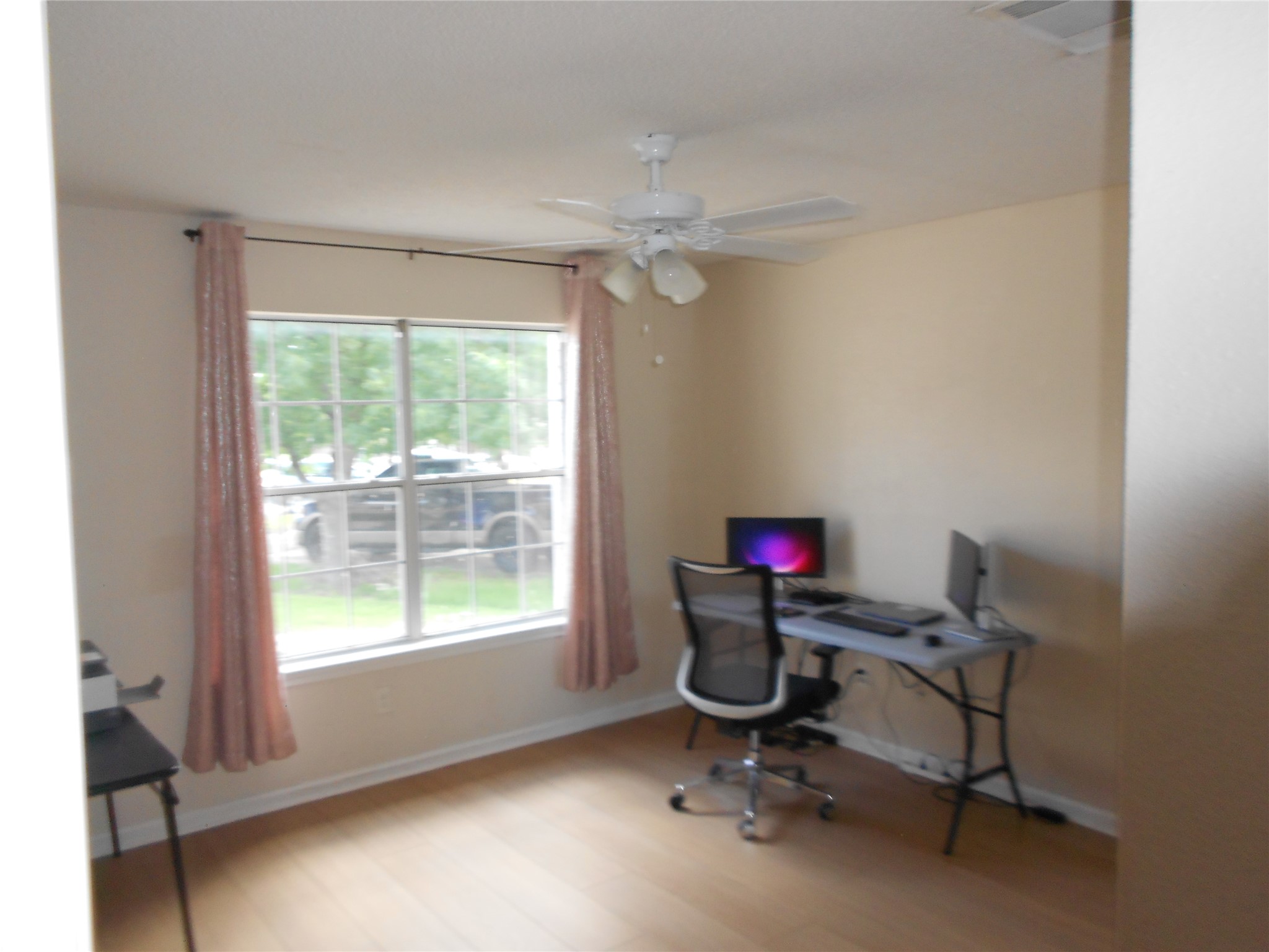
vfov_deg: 53.1
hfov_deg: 67.3
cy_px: 476
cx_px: 634
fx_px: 953
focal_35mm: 26
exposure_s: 1/30
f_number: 3.2
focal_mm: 4.6
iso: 200
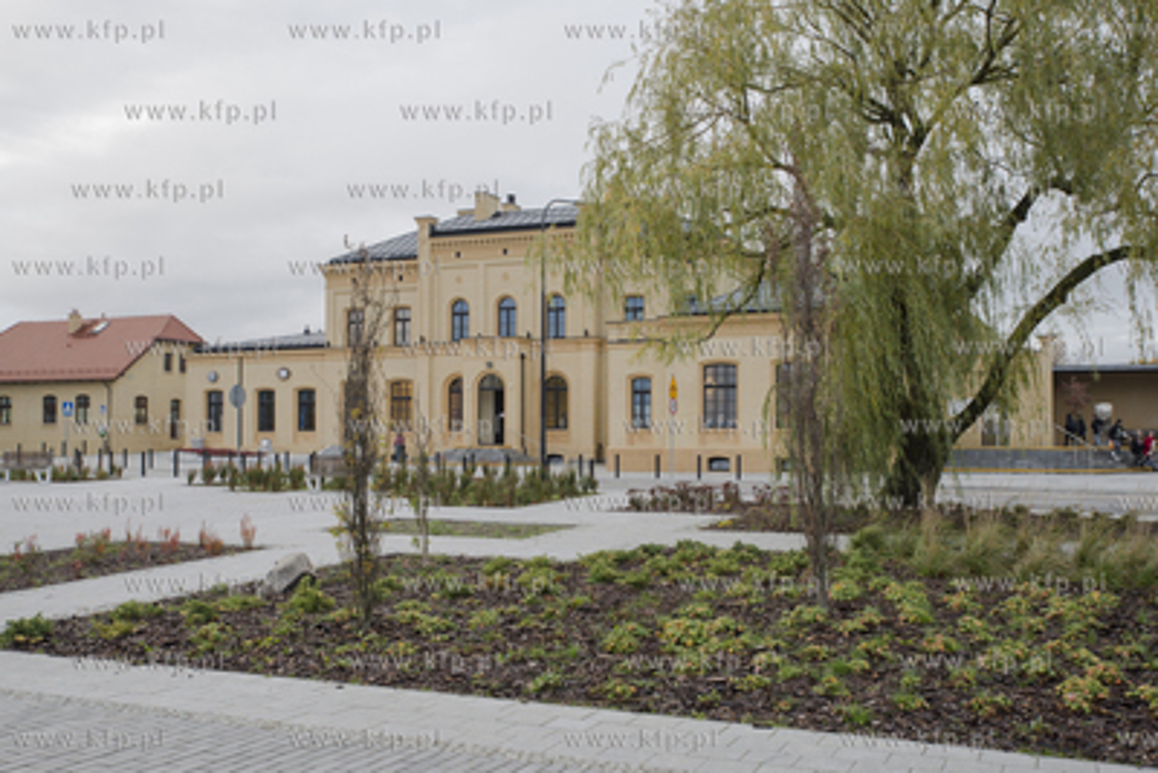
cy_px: 386
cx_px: 579
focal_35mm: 36
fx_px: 1158
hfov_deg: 53.1
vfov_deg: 36.9
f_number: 5.6
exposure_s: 1/40
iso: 500
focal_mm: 36
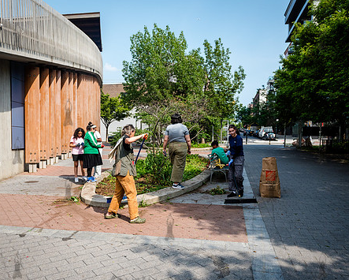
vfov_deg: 48.5
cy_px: 150
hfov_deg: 58.7
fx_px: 310
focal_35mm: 30
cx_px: 169
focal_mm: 24
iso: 500
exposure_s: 1/3200
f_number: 4
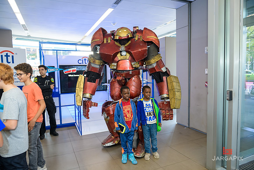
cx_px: 127
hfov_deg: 73.7
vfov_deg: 53.2
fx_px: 169
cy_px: 85
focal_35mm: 24
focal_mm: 24
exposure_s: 1/125
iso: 800
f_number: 3.2
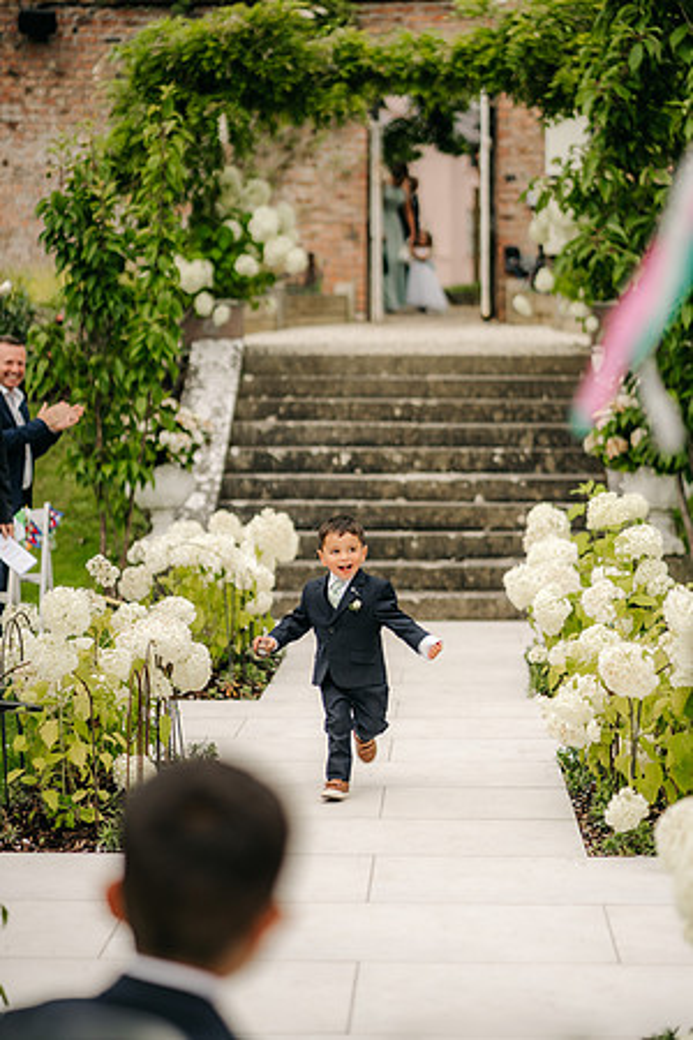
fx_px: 2454
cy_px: 520
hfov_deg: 16.1
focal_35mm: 85
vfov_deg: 23.9
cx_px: 346
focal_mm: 85
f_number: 2
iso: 100
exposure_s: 1/3200
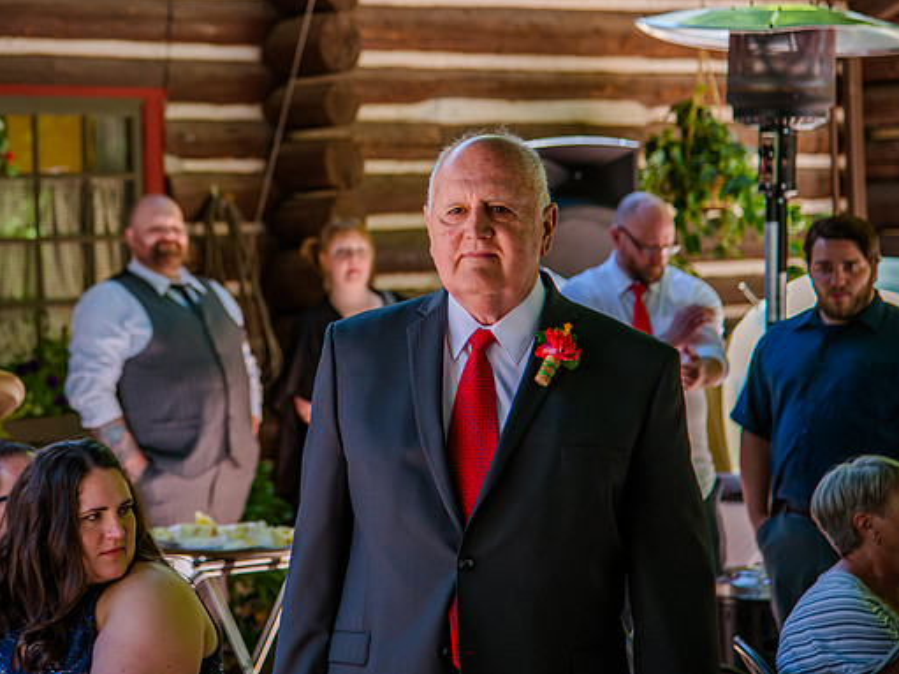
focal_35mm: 125
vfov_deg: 11.8
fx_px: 3246
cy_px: 228
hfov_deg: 15.7
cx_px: 218
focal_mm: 85
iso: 320
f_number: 4
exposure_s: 1/200
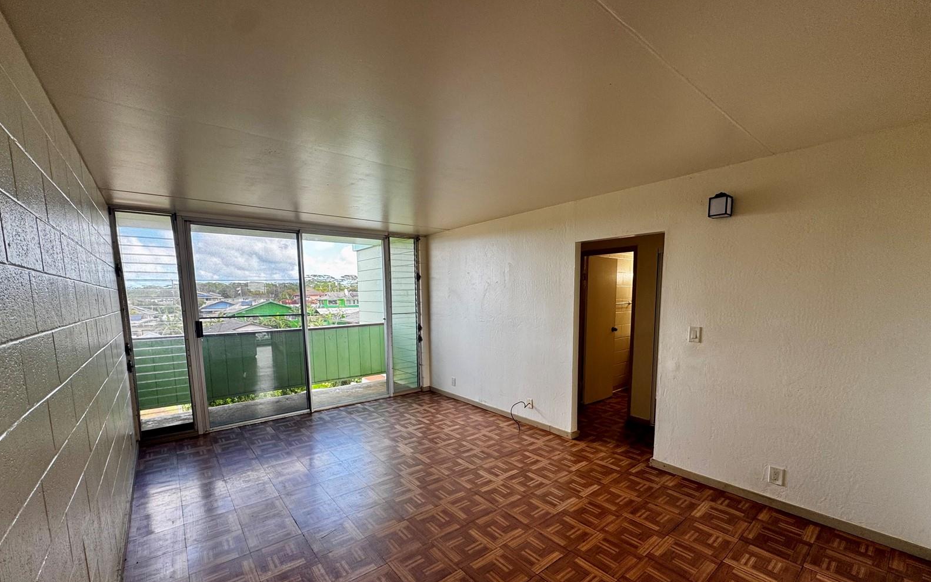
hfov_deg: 101.5
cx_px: 461
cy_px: 341
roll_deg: +0.5
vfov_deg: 74.2
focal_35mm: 15
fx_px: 381
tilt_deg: -7.2
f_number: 2.2
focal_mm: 2.22
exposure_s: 1/99
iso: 64
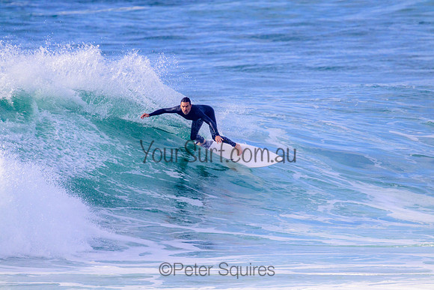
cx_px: 217
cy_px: 145
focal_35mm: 800
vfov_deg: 1.7
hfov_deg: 2.6
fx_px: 9646
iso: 1100
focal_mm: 800
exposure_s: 1/2000
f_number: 11
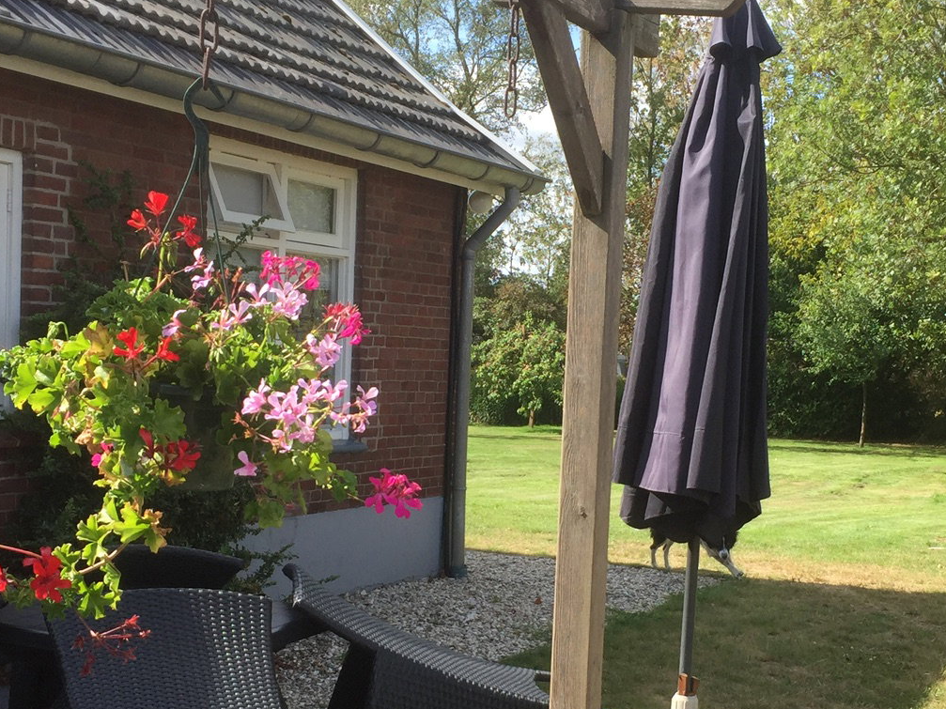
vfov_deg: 24.7
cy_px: 445
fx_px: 1612
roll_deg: -3.6
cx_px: 550
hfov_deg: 32.6
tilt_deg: -3.3
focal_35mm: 59
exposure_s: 1/648
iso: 32
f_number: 2.2
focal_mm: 4.15
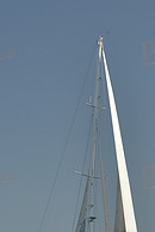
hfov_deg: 6.6
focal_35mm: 209
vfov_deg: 9.8
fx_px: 1345
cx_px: 78
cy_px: 115
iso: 280
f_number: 6.3
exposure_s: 1/800
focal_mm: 70
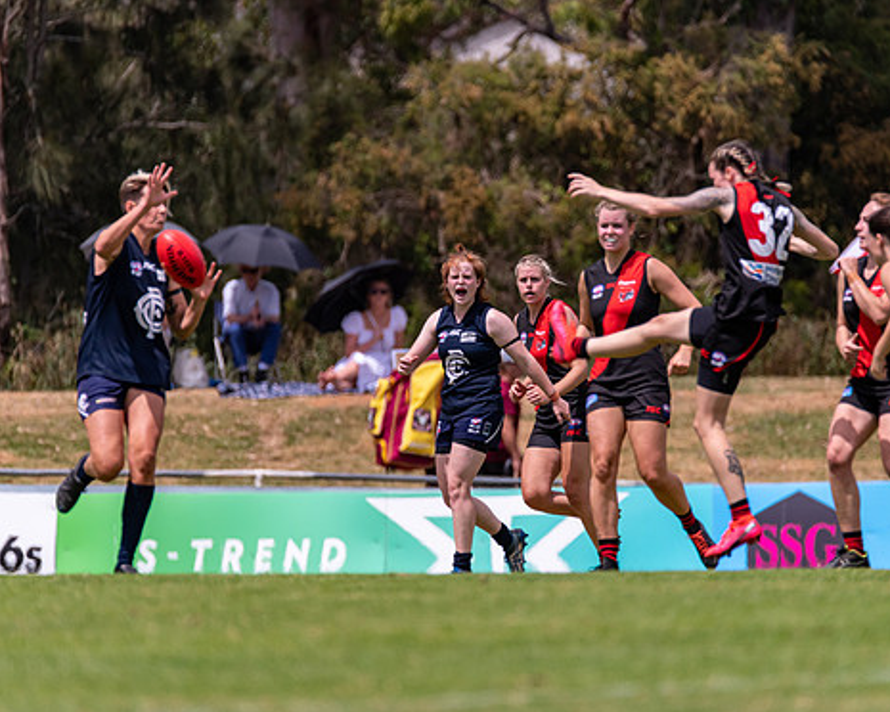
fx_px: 18491
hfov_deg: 2.8
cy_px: 355
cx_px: 492
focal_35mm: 702
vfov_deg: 2.2
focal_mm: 600
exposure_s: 1/4000
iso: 800
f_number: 6.3
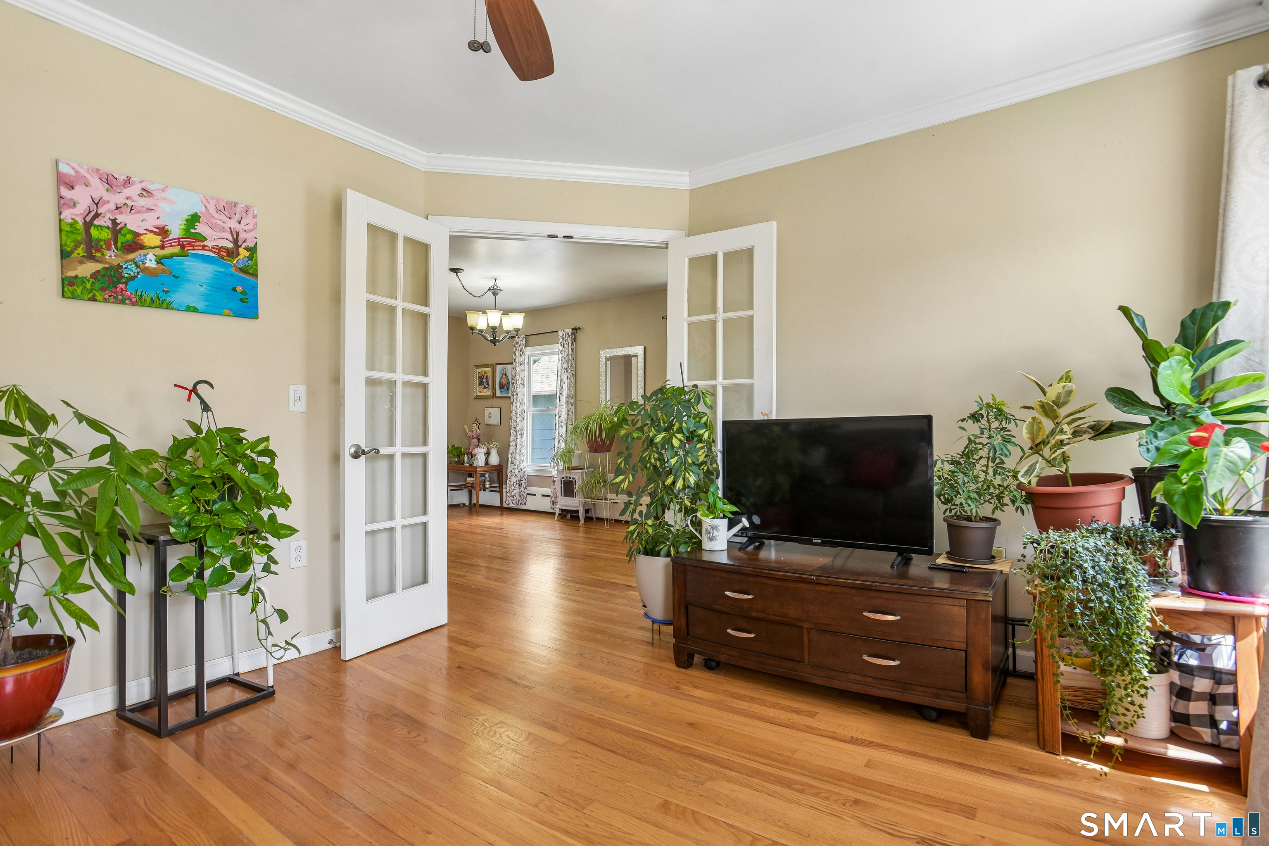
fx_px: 599
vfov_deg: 70.4
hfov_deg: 93.3
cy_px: 423
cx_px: 634
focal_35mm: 17
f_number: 11
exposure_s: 1/20
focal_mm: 17
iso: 400
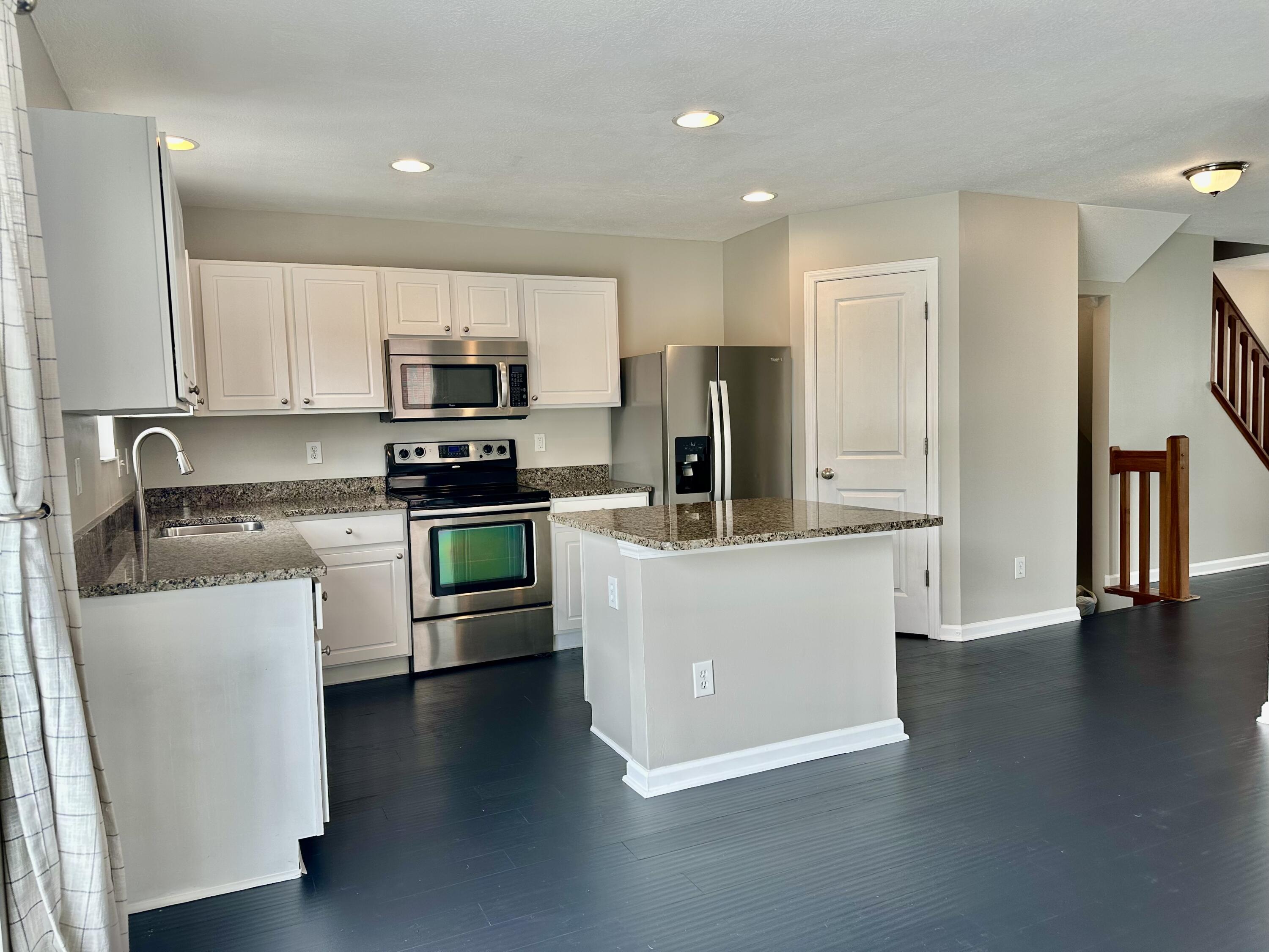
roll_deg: +1.7
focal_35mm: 24
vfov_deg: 56.8
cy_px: 476
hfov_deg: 71.6
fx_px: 880
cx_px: 634
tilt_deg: -3.4
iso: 64
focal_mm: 6.86
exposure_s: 1/120
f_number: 1.78
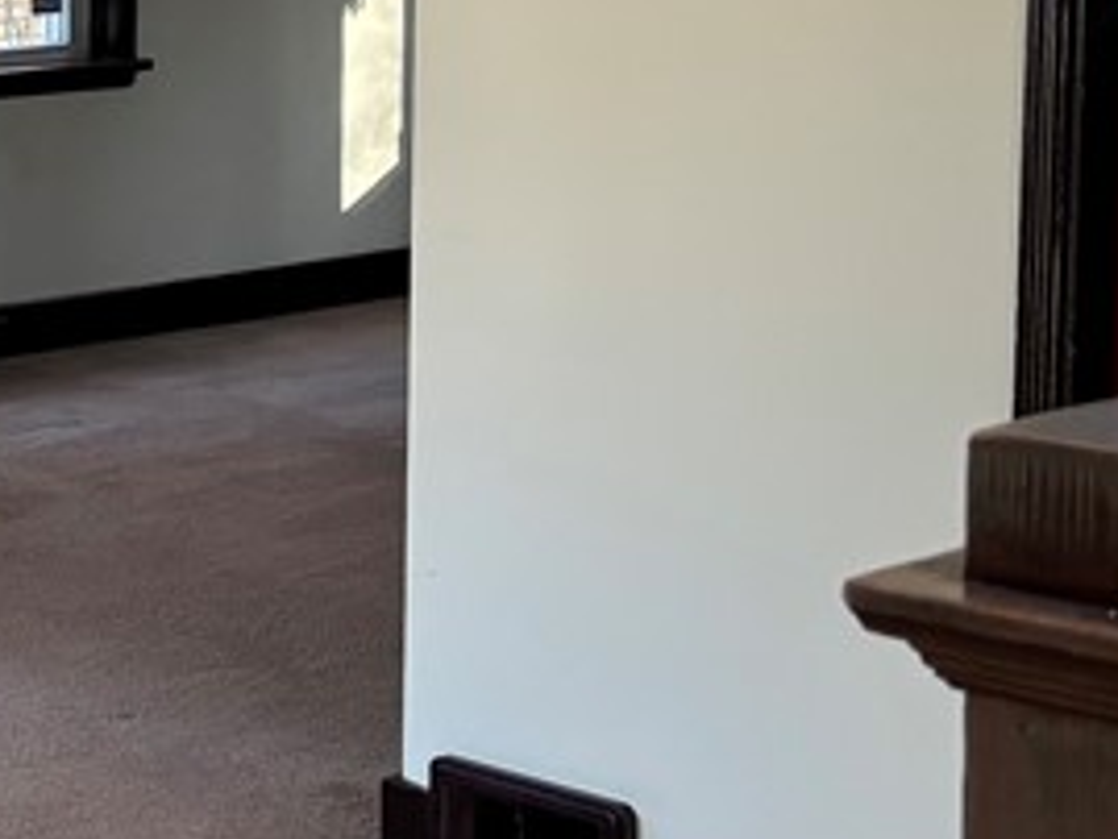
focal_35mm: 99
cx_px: -590
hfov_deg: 17.6
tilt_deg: -6.0
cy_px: 87
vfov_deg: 14.8
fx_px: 3199
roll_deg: +1.1
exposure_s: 1/80
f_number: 1.6
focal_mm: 5.96
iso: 125
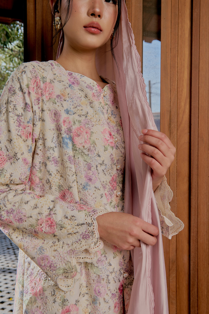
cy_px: 157
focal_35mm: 38
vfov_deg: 50.7
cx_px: 104
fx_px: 331
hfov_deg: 35.1
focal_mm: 38
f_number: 8
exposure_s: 1/125
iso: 125
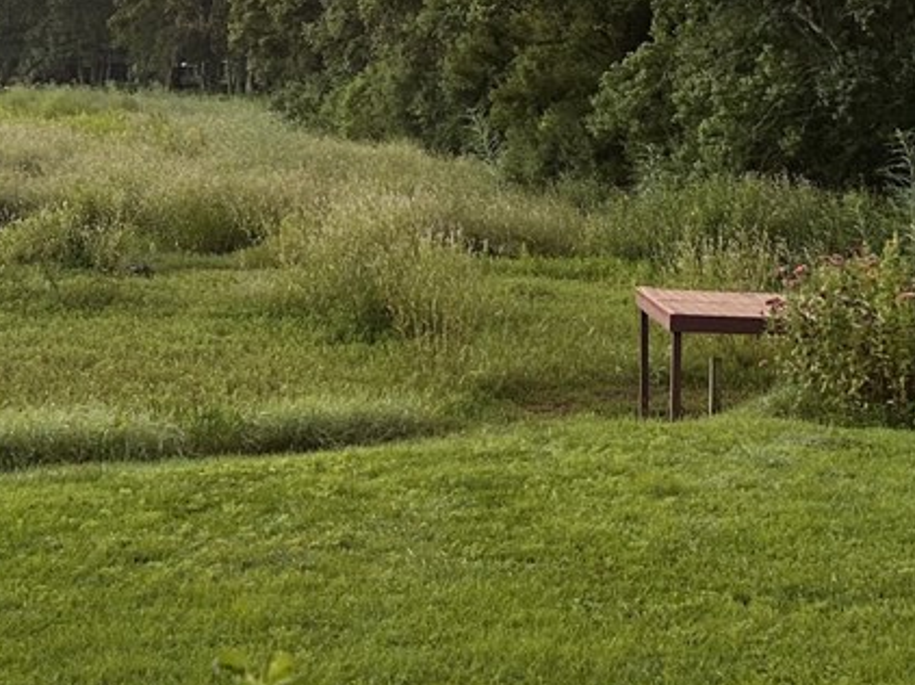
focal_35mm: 74
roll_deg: -1.3
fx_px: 1955
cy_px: 61
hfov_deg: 26.3
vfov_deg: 19.5
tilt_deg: +0.4
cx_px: 577
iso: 125
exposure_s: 1/104
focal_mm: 5.7
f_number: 1.5
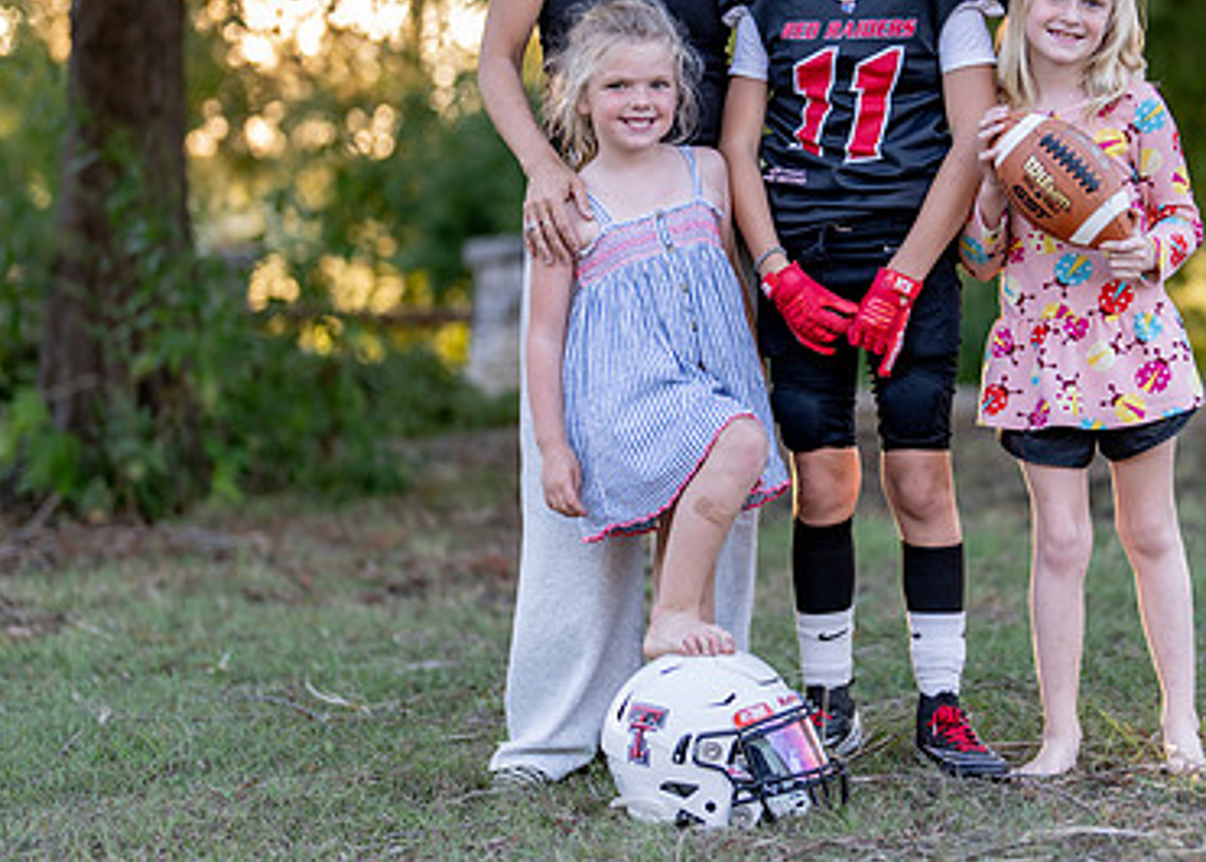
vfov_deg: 14.6
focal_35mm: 98
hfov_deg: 20.2
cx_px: 881
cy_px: 300
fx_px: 3357
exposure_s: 1/400
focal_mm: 50
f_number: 1.2
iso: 100
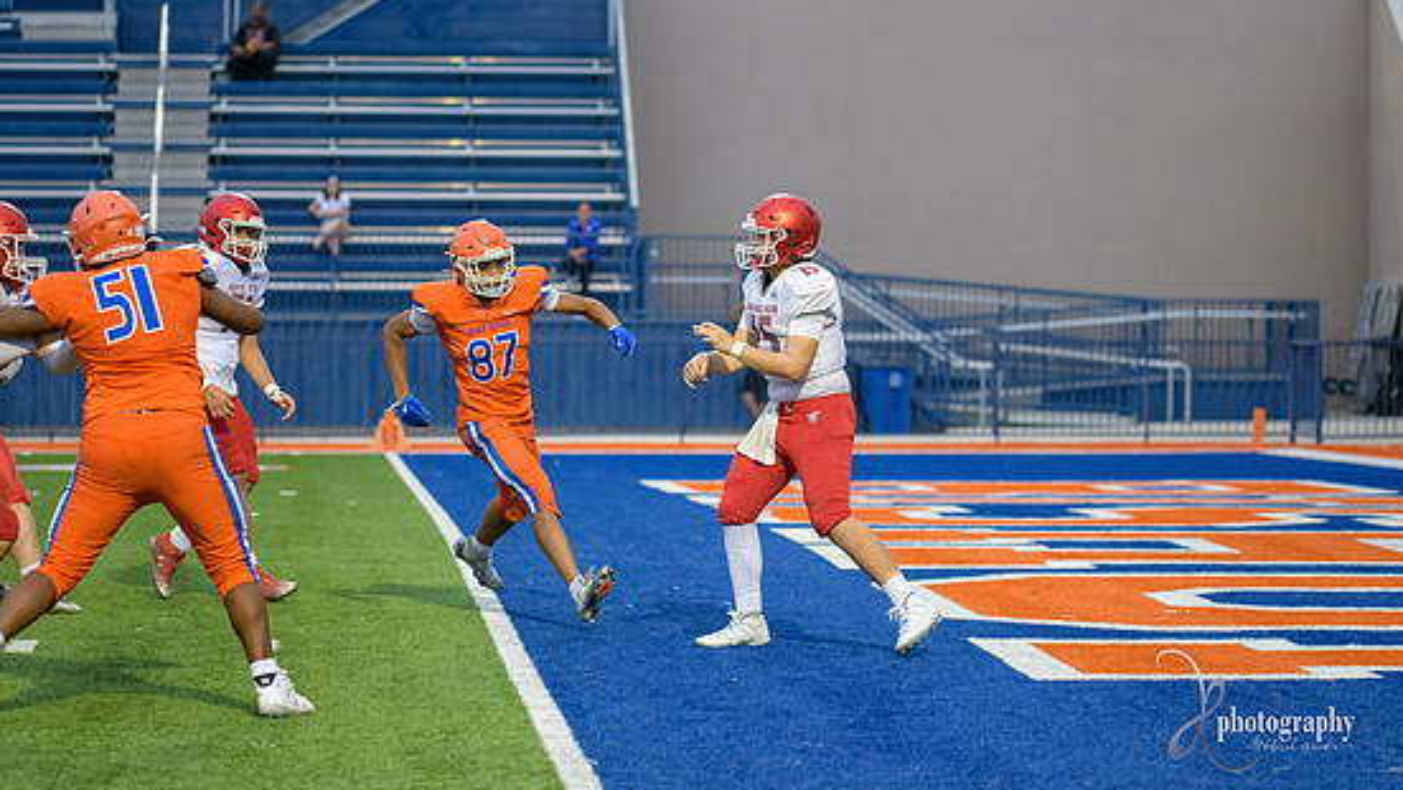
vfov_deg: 9.2
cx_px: 691
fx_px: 4913
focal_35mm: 132
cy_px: 344
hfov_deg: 16.3
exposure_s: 1/1250
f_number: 2.8
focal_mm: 120
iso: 4000
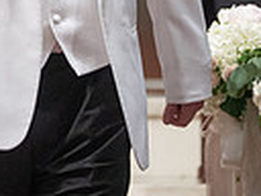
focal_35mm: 833
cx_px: -104
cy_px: -160
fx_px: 6281
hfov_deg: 2.4
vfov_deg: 1.8
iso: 2000
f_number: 2.8
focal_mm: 158
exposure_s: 1/160
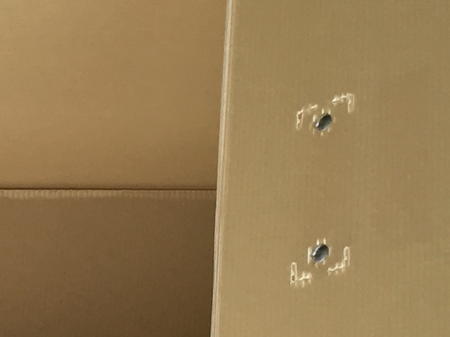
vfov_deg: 9.1
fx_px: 2119
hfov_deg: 11.7
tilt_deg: -58.0
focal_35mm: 163
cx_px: -185
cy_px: 294
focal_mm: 4.15
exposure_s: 1/120
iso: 40
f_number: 2.2
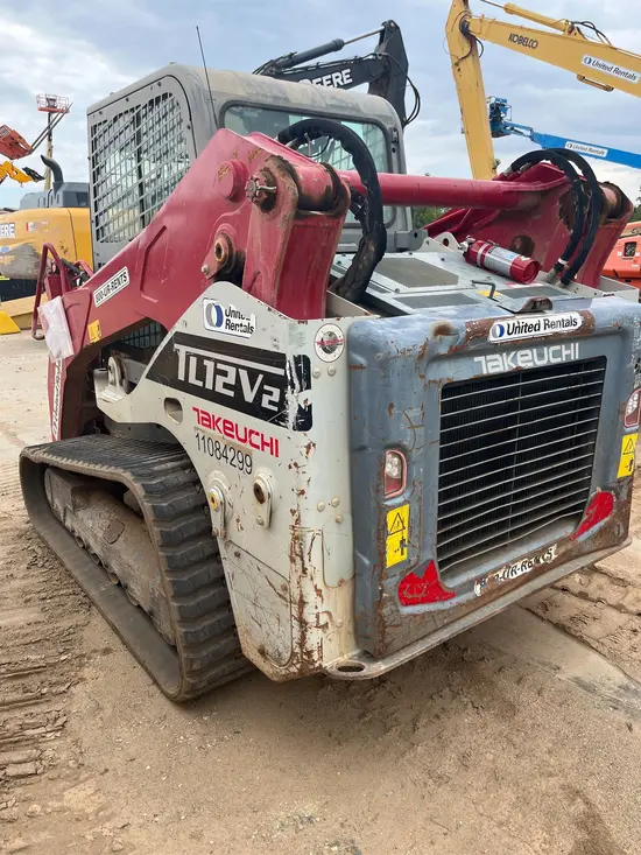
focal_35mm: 26
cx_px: 320
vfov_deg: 67.3
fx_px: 642
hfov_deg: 53.1
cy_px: 428
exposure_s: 1/1046
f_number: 1.6
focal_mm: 5.1
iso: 50
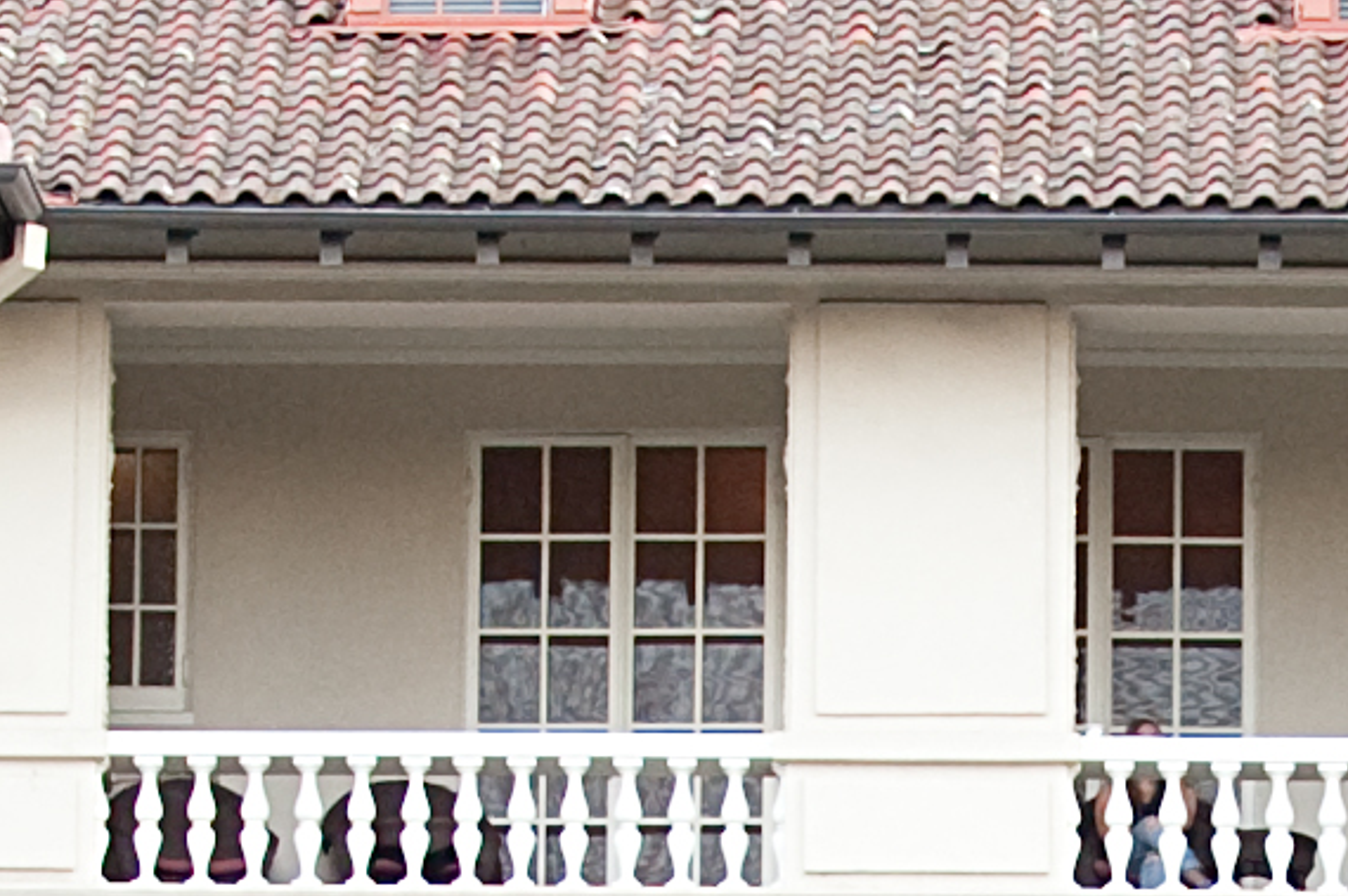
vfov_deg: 2.6
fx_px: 19566
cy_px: 1716
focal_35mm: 523
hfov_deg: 3.9
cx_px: 1353
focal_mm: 70
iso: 800
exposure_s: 1/400
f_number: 3.2
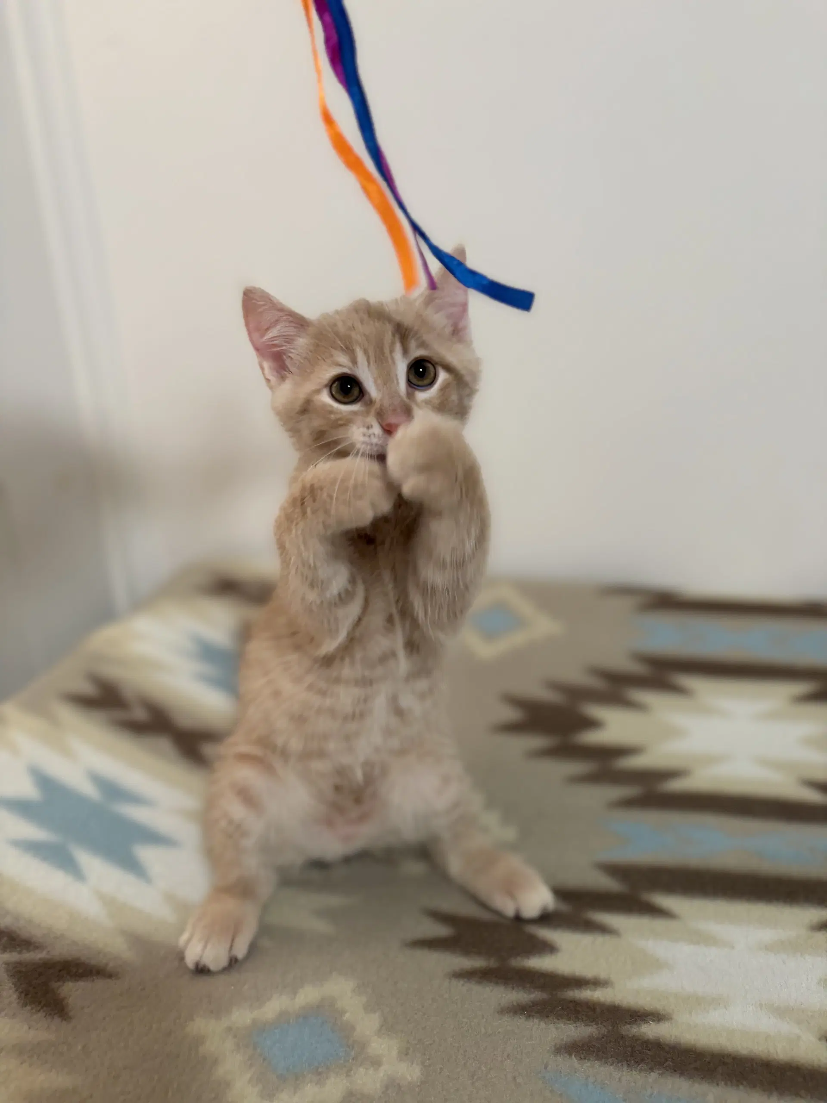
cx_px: 414
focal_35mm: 26
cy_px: 552
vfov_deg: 67.3
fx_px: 828
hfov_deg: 53.1
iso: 200
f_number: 1.6
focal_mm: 5.96
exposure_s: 1/60
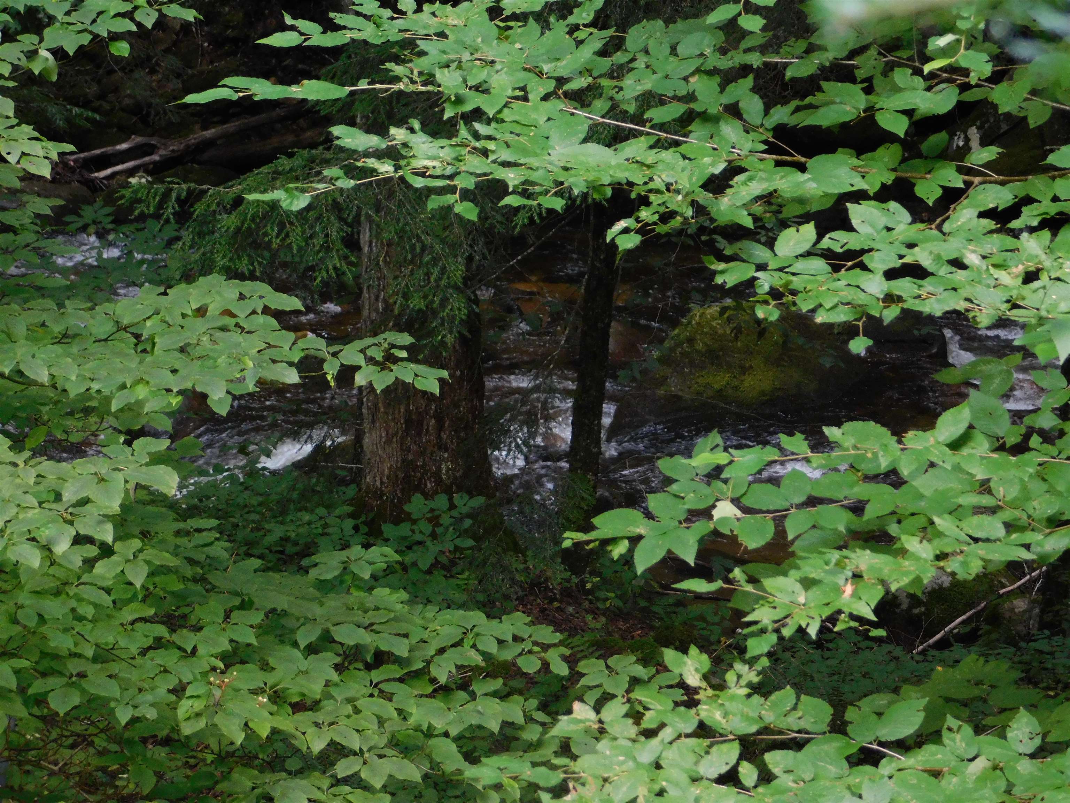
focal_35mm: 184
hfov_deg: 10.7
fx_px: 5688
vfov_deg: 8.1
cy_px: 402
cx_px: 535
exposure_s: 1/60
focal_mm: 32.7
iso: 500
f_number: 5.4
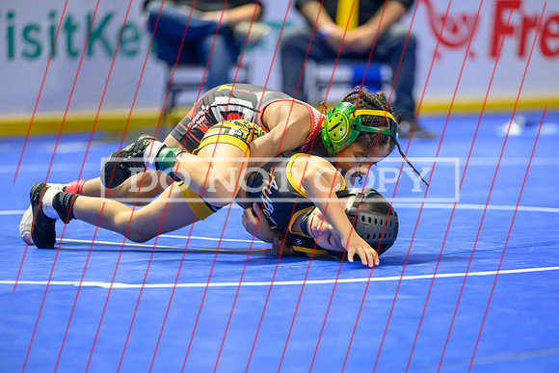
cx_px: 280
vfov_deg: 7.2
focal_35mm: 190
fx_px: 2951
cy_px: 186
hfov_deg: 10.8
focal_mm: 190
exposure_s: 1/800
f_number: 2.8
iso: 4500
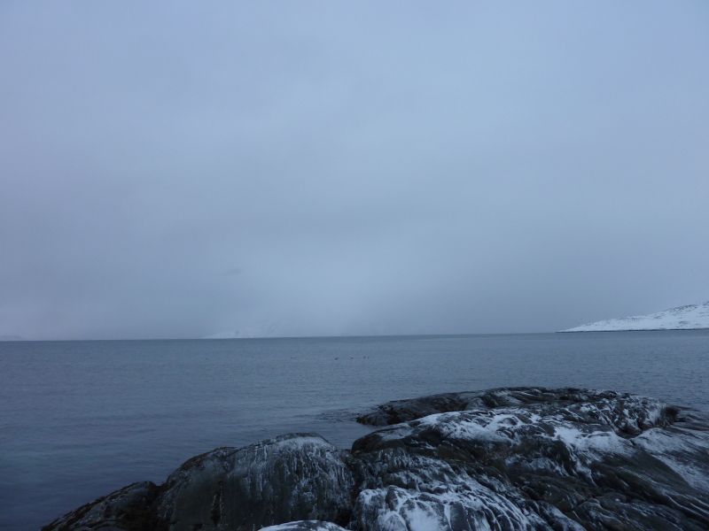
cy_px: 266
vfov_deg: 54.9
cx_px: 354
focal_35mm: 25
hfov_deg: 69.4
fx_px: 512
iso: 80
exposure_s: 1/100
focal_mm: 4.1
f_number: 3.3
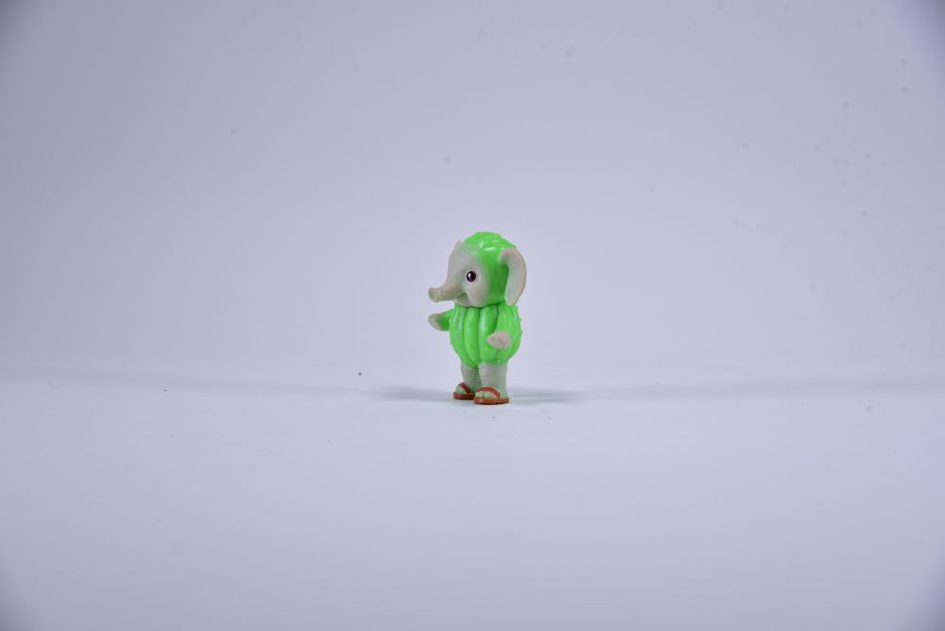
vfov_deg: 16.1
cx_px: 472
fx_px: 2232
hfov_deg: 23.9
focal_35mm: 85
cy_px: 316
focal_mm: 85
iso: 400
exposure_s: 1/200
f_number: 9
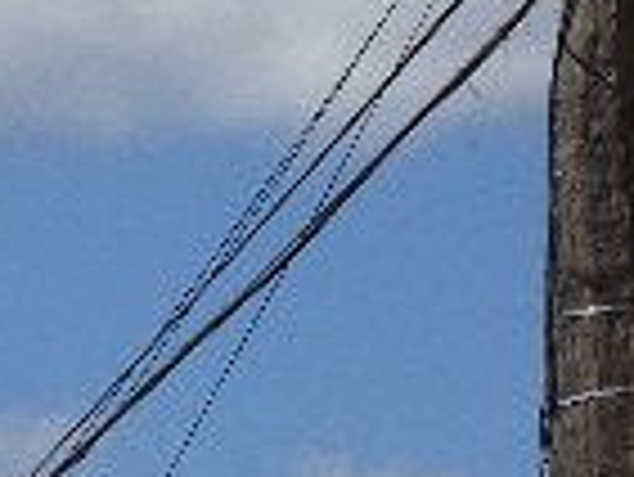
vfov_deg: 4.4
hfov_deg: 5.8
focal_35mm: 340
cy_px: 468
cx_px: -171
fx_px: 6232
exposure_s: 1/1250
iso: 80
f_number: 4.5
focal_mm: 10.23
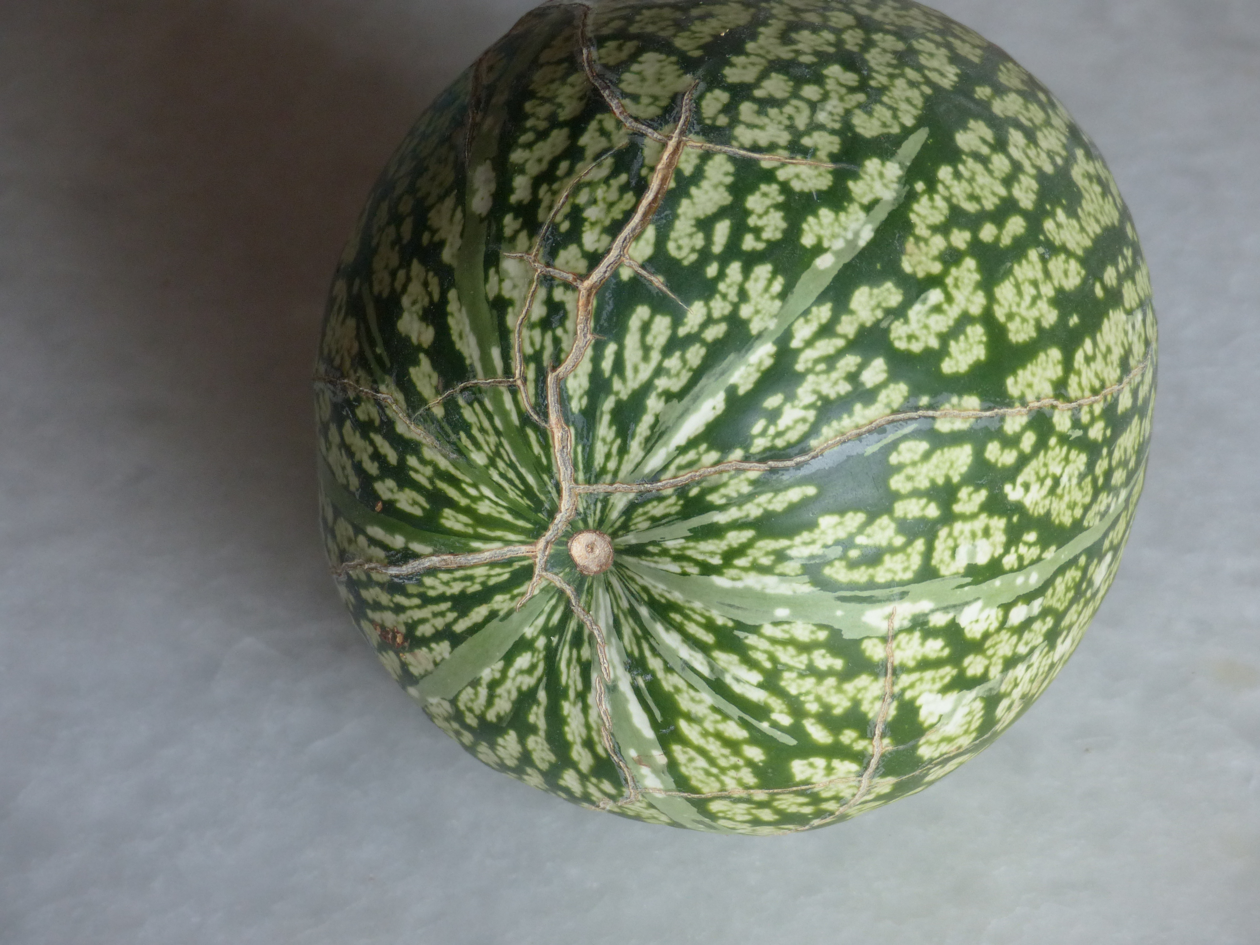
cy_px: 472
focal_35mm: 126
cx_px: 630
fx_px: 4586
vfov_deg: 11.8
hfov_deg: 15.6
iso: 200
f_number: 2.8
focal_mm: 22.6
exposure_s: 1/80
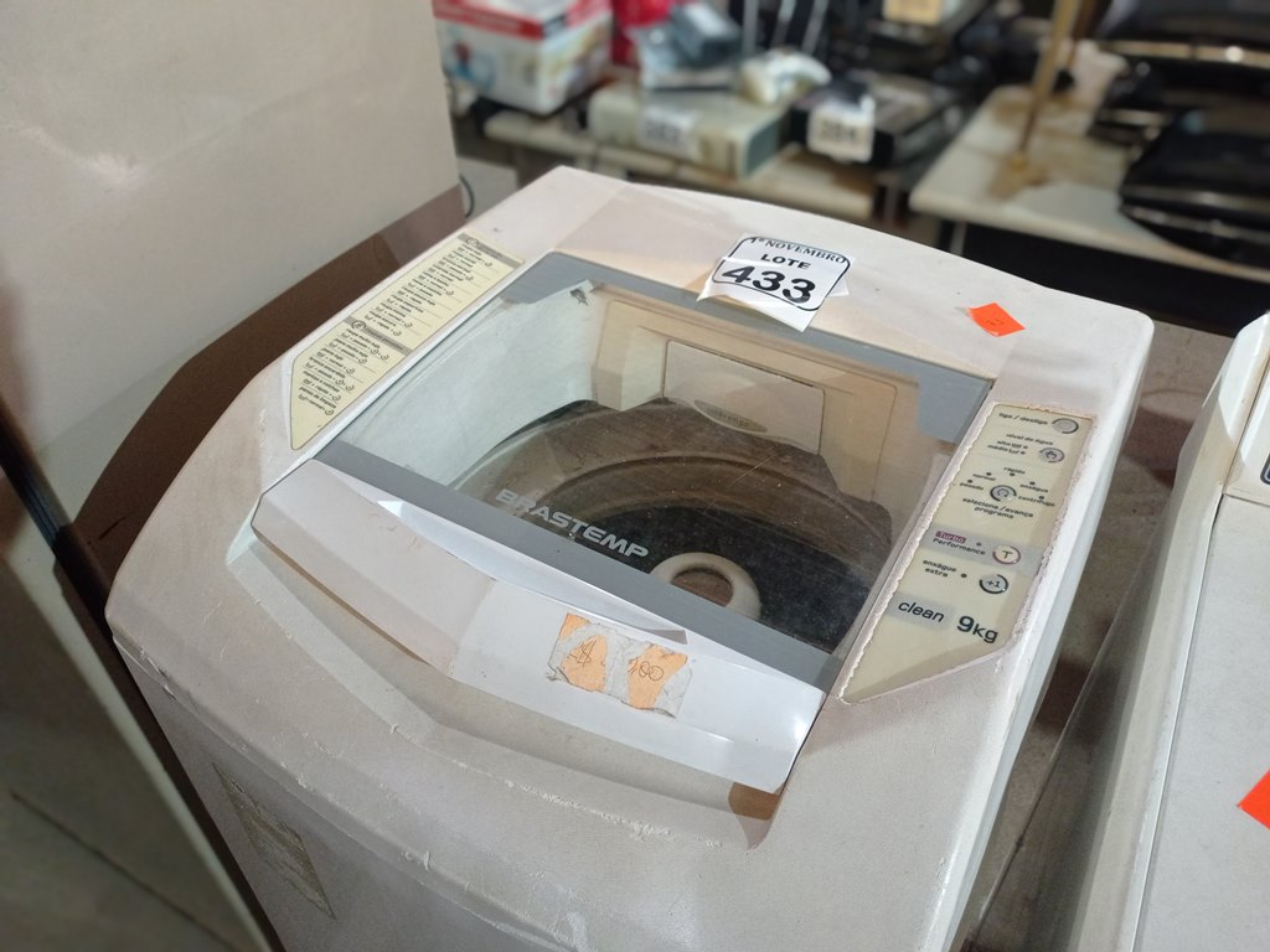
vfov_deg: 49.7
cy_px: 476
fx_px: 1027
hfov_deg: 63.4
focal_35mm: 28
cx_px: 635
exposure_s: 1/30
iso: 445
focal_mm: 4.7
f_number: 1.79
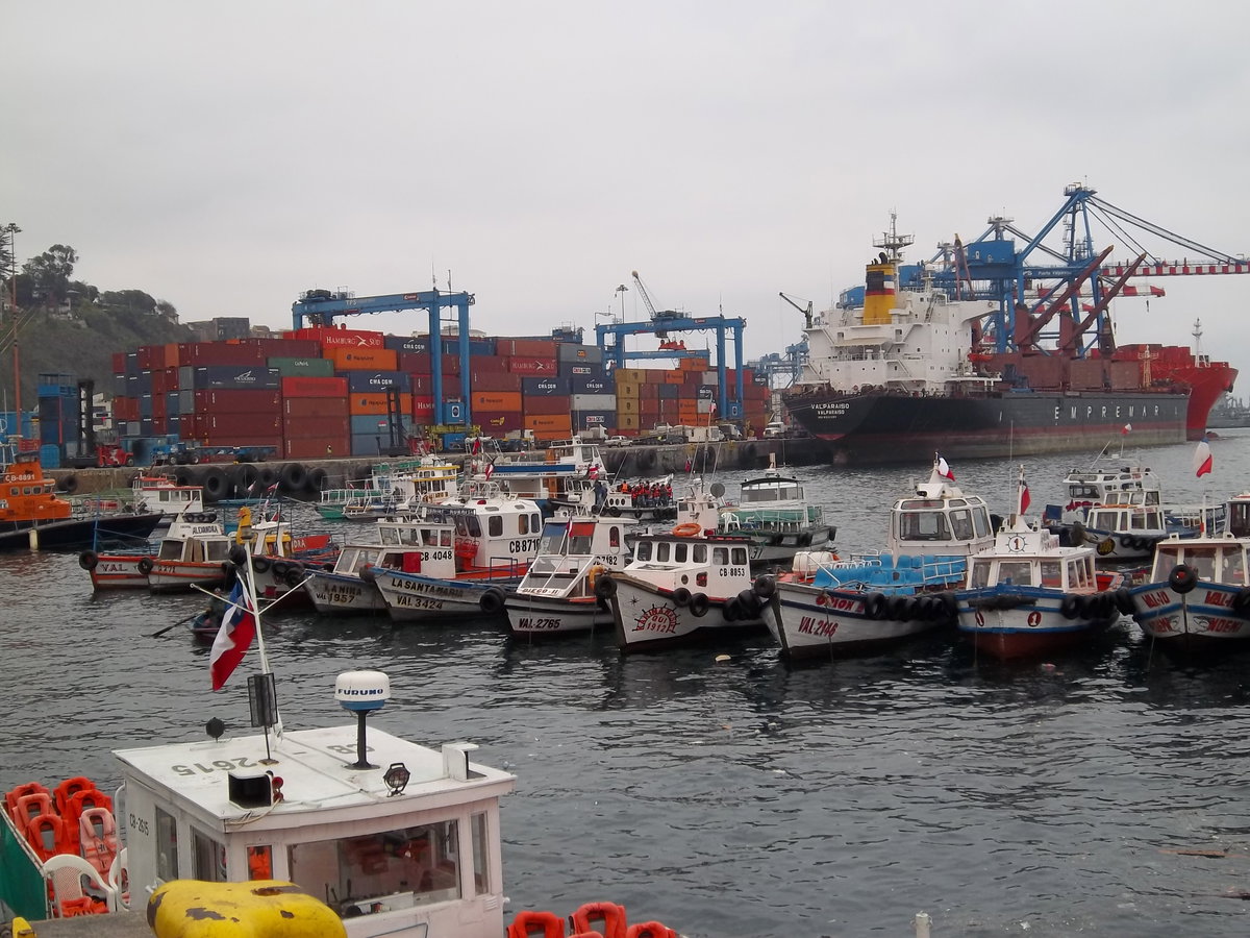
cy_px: 469
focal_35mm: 47
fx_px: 1697
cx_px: 625
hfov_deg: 40.4
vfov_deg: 30.9
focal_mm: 8.3
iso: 64
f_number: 4.58
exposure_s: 1/125
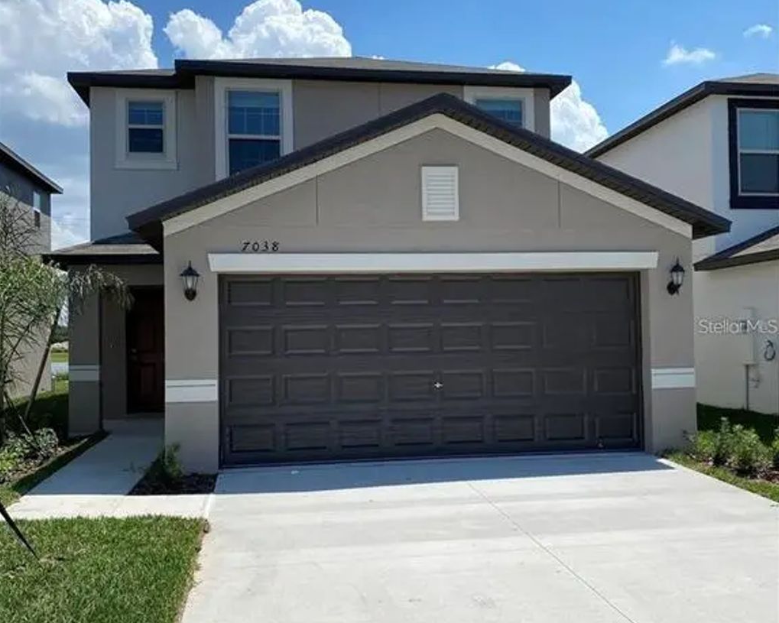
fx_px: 784
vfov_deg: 43.3
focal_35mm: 34
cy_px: 325
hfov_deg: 52.8
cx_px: 389
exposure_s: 1/5025
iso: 32
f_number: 1.8
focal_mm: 4.25
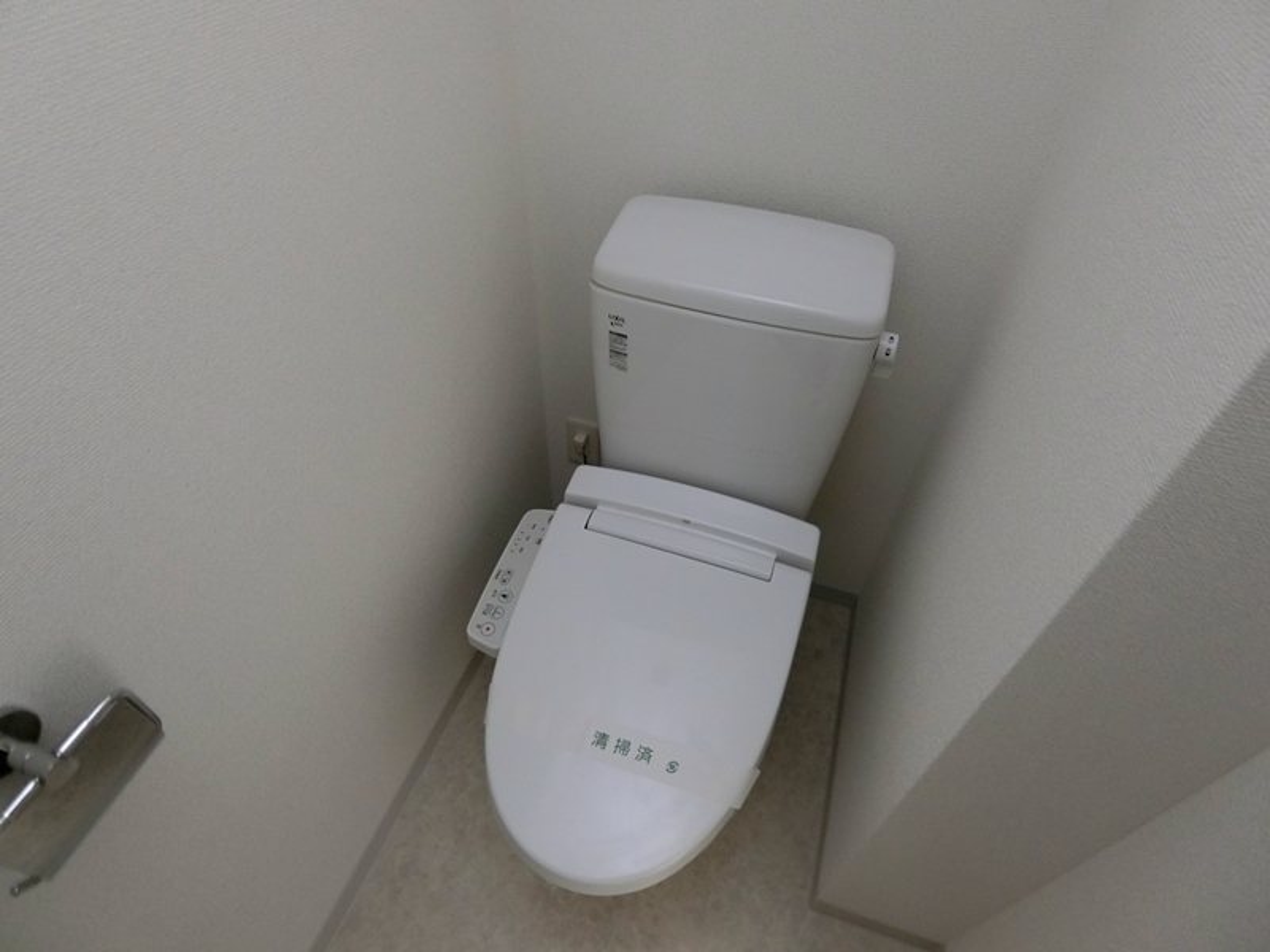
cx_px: 635
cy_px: 476
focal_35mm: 19
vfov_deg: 68.7
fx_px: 697
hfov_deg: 84.7
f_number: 2.7
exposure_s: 1/4
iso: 400
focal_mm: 4.06
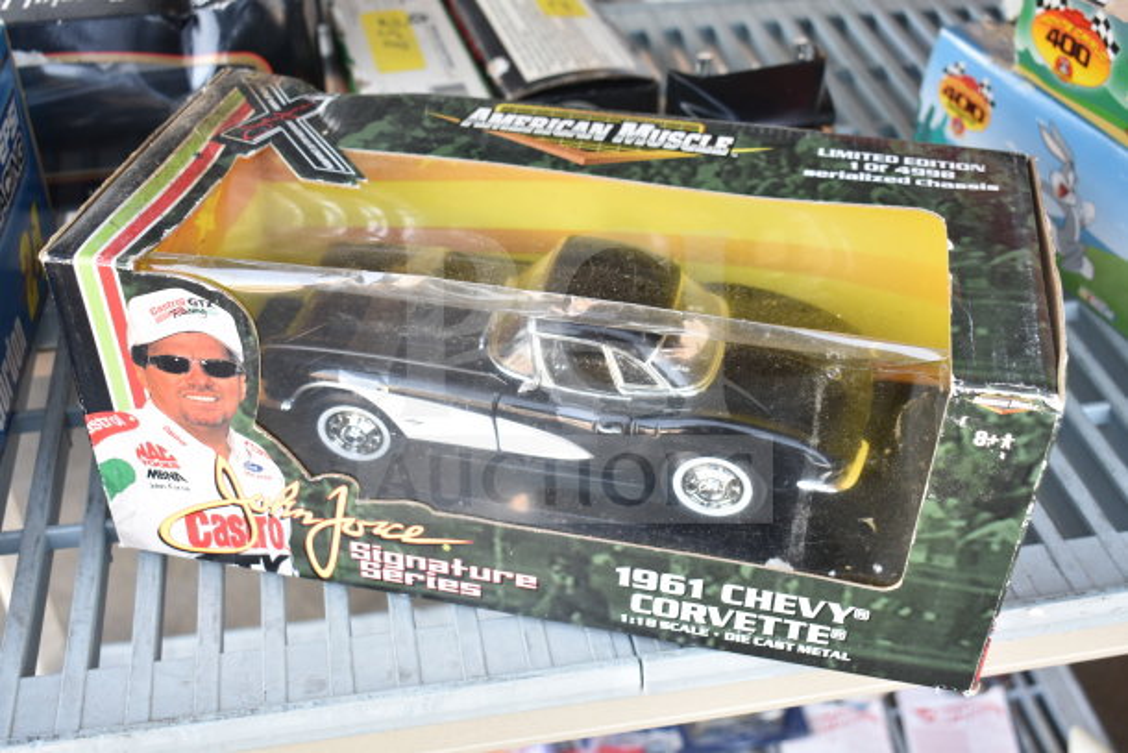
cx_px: 564
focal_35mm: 40
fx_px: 1269
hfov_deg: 47.9
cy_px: 376
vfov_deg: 33.0
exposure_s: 1/40
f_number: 4
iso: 200
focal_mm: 27
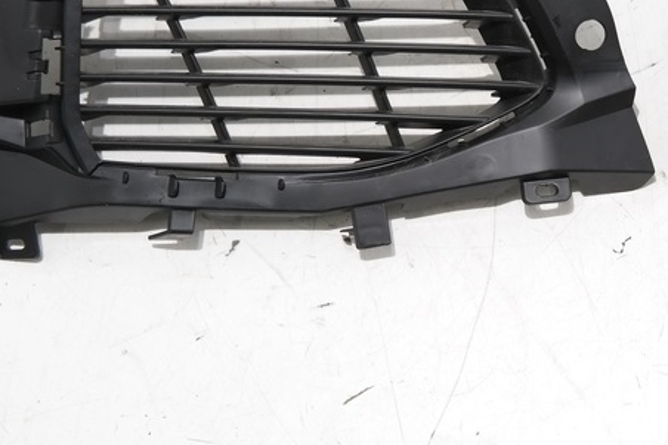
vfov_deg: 19.6
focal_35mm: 68
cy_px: 44
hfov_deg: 28.5
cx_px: 604
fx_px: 1261
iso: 200
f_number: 4
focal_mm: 20
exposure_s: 1/40
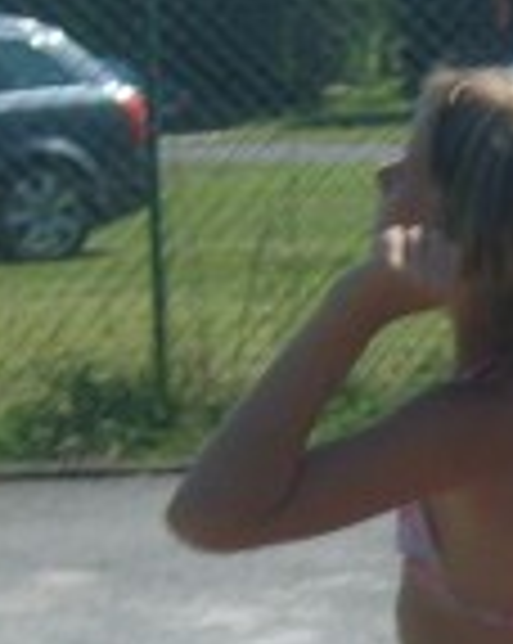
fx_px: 3633
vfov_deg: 10.1
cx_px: 706
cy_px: 468
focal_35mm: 191
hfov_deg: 8.0
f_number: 7.1
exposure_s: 1/180
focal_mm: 5.8
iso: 50
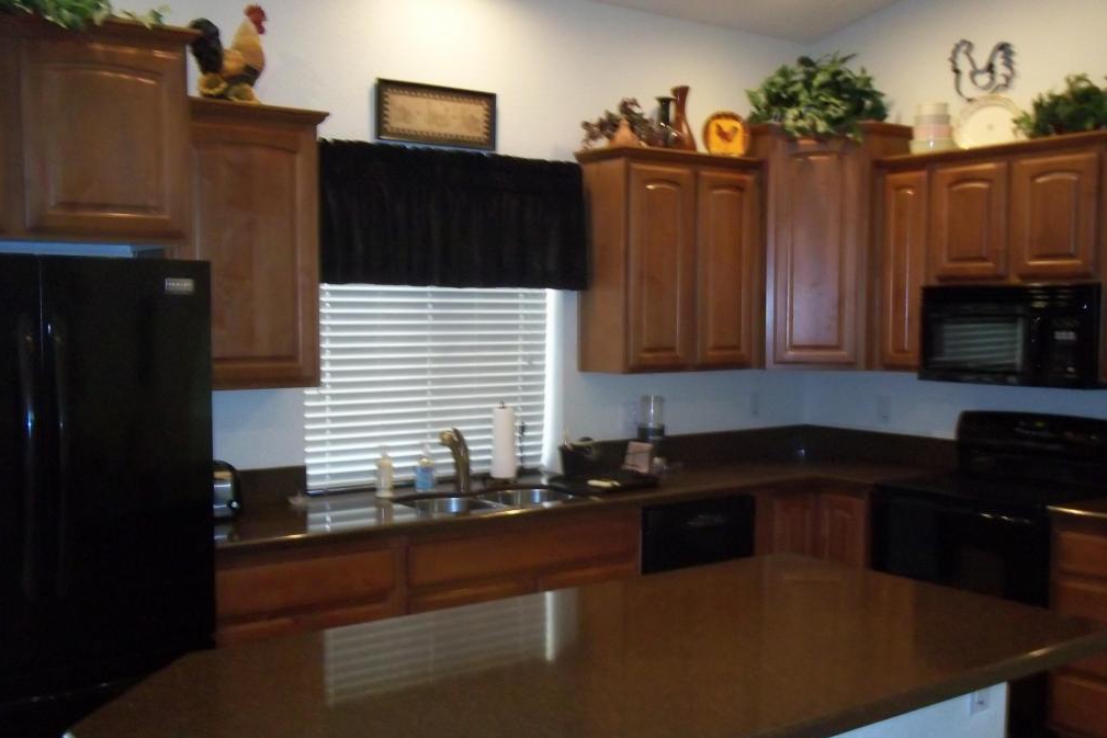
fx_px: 1169
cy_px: 386
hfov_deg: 50.7
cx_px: 557
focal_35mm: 38
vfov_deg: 35.1
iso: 320
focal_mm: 6.5
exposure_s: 1/30
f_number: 3.1
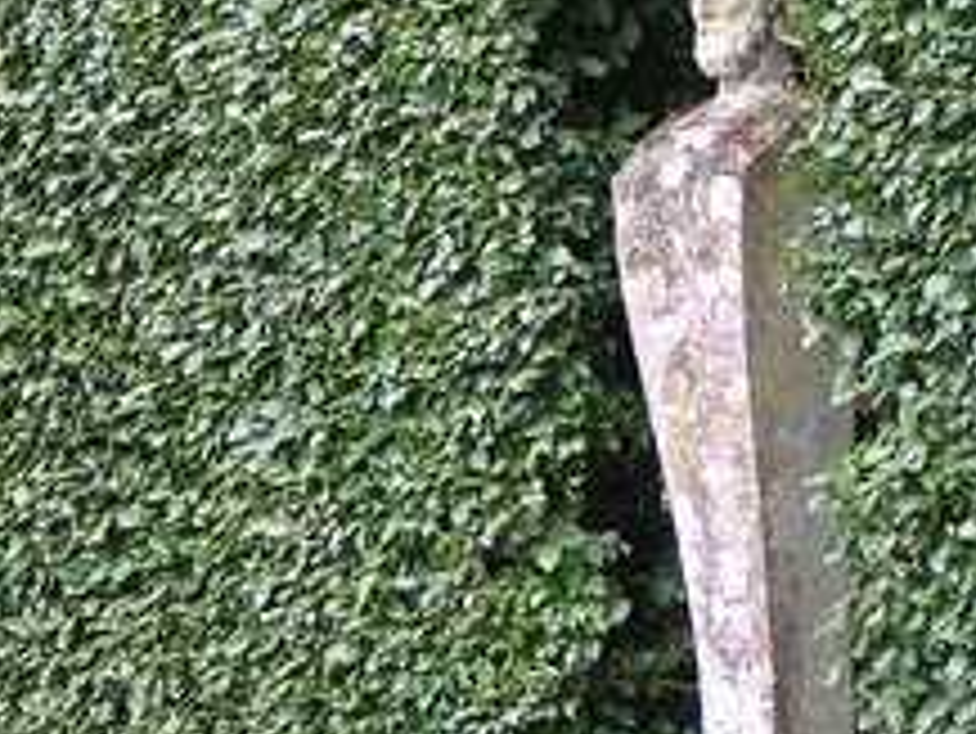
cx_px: 112
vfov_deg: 10.1
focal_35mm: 146
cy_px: 126
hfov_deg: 13.4
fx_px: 4119
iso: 50
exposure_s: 1/100
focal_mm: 11
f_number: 3.2
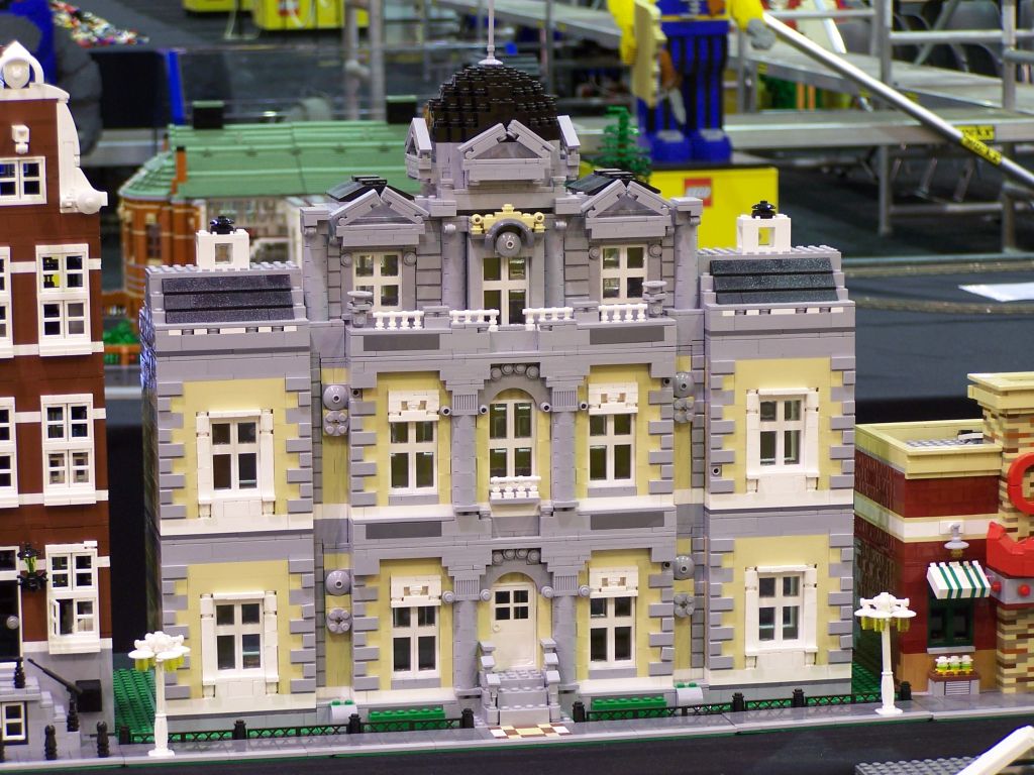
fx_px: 3136
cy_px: 388
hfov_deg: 18.7
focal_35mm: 105
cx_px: 517
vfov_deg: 14.1
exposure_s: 1/3
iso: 80
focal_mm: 17.5
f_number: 3.2
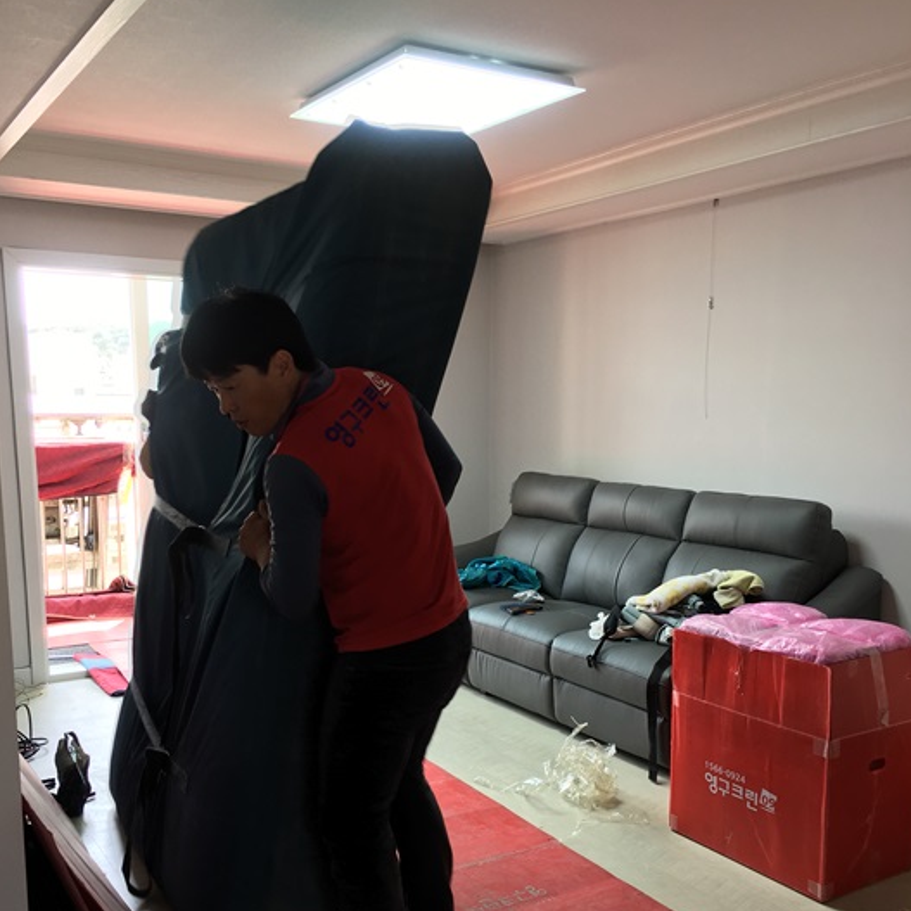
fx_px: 1042
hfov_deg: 47.2
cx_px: 453
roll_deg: -0.6
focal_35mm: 35
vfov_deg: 46.8
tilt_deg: -7.7
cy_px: 572
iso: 25
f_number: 2.2
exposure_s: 1/40
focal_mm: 4.15
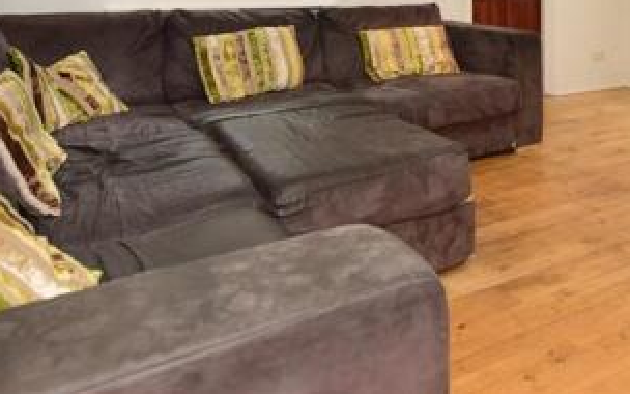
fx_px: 567
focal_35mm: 33
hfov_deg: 56.5
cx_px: 435
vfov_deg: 32.9
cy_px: -53
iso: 200
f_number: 5
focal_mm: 10
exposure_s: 1/50
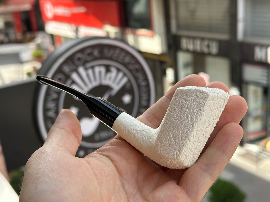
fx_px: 374
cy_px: 101
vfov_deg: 30.3
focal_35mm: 48
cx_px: 135
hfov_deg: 39.7
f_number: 1.78
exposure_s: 1/745
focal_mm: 6.86
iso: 64
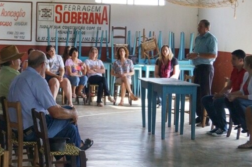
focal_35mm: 80
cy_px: 79
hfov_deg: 24.8
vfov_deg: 17.0
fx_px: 559
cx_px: 39
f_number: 4.5
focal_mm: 30
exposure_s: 1/160
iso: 2000
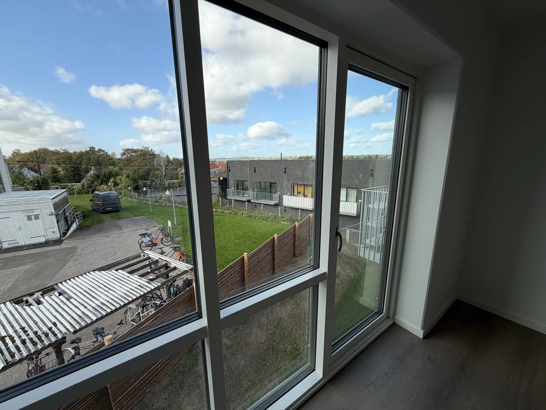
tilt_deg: -10.7
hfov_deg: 102.1
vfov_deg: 85.7
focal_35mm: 14
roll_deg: +0.4
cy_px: 205
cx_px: 273
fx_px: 221
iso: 40
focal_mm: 2.22
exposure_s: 1/554
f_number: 2.2
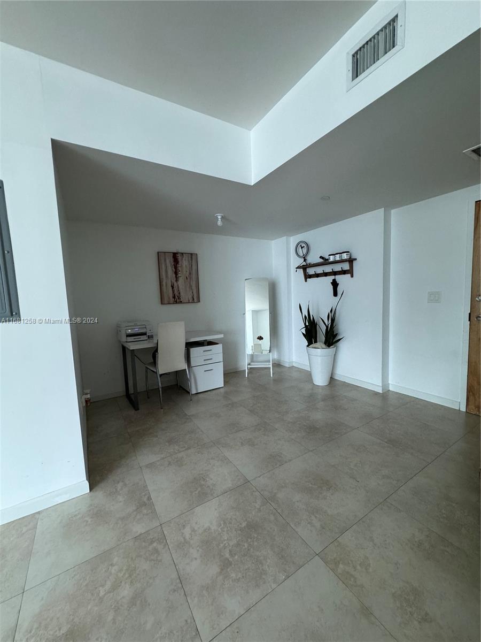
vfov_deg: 102.1
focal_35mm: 14
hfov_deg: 85.7
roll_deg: +2.9
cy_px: 321
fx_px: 259
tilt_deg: -5.5
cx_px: 240
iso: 250
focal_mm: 2.22
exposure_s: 1/99
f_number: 2.2
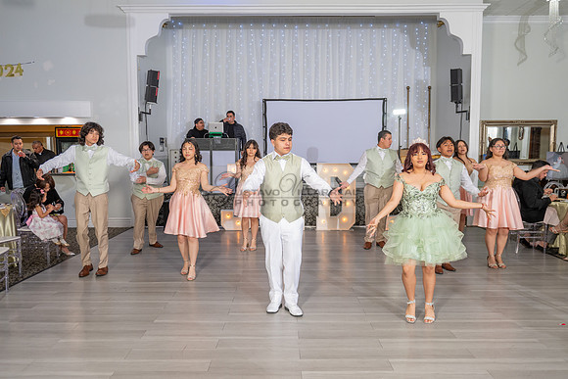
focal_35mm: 30
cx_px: 284
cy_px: 190
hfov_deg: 61.4
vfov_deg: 43.2
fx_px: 479
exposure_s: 1/160
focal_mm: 28
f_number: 3.5
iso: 500
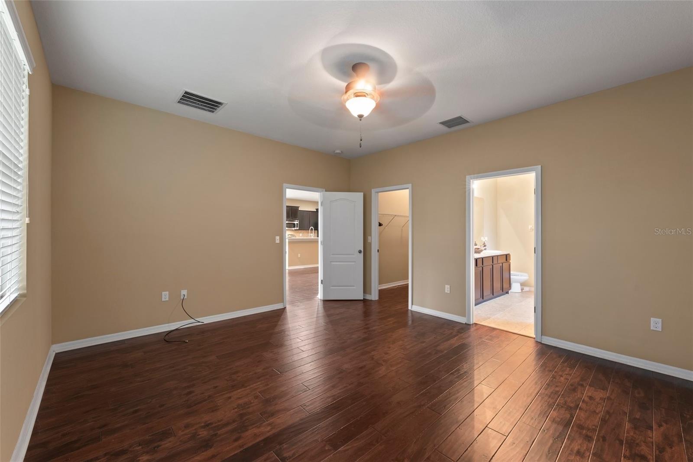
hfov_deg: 104.2
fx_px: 270
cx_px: 346
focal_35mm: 14
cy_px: 231
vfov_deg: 81.2
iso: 400
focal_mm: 14
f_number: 8
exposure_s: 2
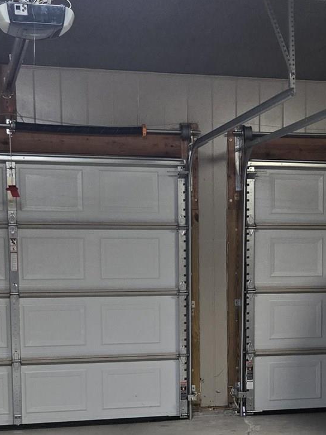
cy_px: 340
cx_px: 262
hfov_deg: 19.9
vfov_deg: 26.3
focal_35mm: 73
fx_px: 917
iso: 400
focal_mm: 5.4
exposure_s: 1/120
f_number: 1.8
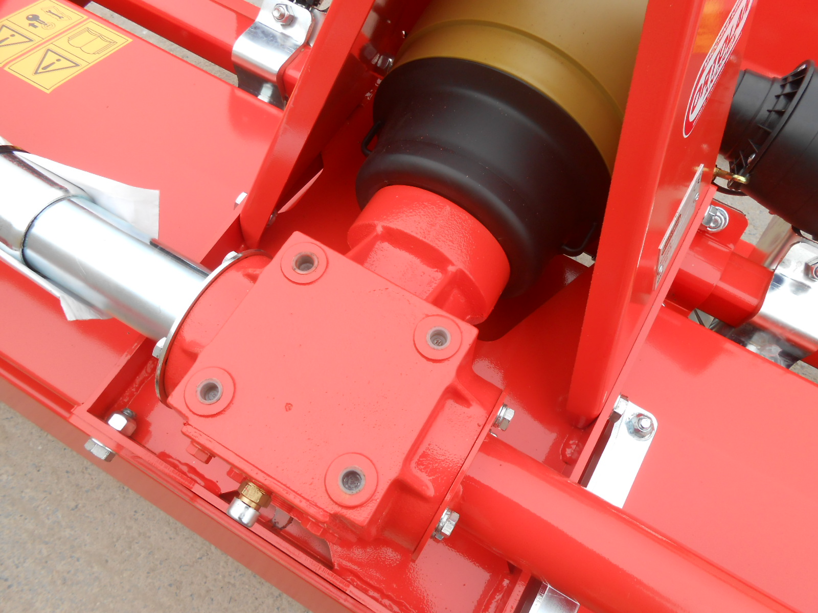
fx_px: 614
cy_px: 306
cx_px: 409
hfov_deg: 67.3
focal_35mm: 26
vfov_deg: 53.1
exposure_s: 1/250
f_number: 3.5
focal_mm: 4.6
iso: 100
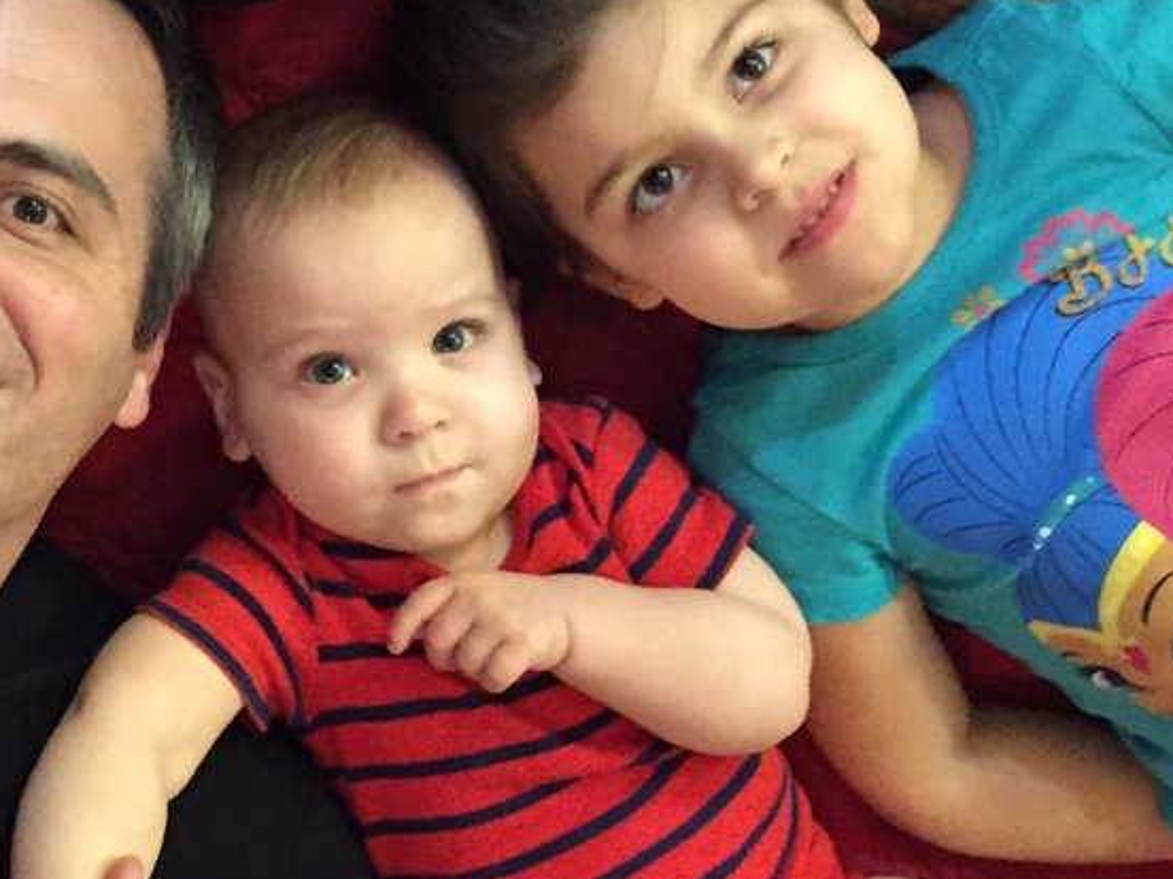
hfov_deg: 22.4
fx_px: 2846
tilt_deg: -82.6
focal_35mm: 84
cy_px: 113
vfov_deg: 17.3
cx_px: -4
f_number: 2.2
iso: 400
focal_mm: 4.15
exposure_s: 1/15
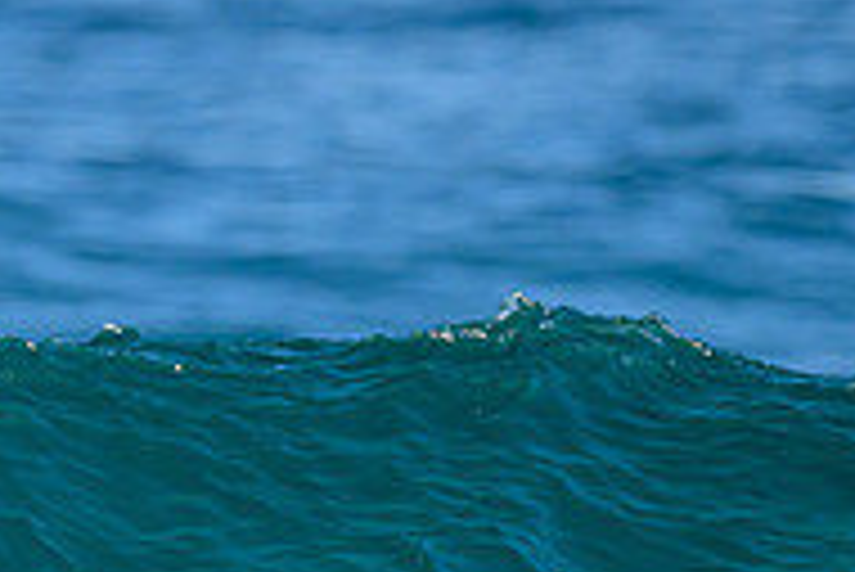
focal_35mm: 3085
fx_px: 73322
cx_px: -453
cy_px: 562
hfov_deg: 0.7
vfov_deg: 0.4
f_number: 6.3
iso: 450
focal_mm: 800
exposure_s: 1/2000
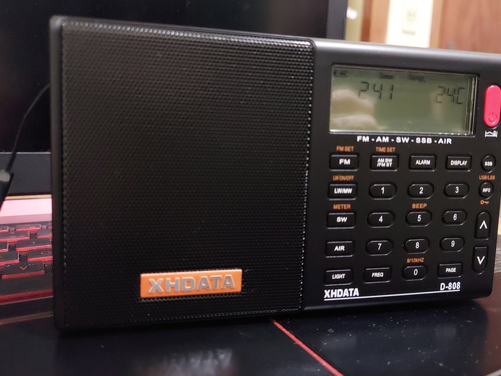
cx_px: 262
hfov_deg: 65.3
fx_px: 391
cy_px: 171
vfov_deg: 51.3
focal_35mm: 27
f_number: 1.8
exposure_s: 1/10
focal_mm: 5.23
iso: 3200
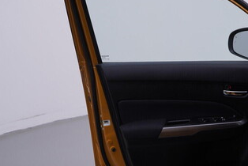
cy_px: 83
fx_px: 434
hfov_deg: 31.6
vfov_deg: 21.6
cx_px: 163
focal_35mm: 63
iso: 125
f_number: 4
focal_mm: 24
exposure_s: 1/80
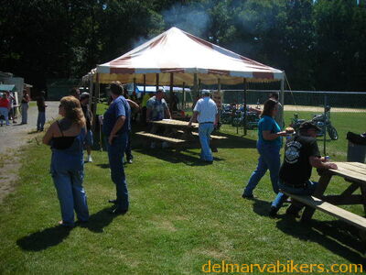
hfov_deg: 49.0
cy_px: 138
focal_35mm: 38
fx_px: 402
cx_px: 183
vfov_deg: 37.7
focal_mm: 6.3
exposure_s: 1/166
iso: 50
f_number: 6.4
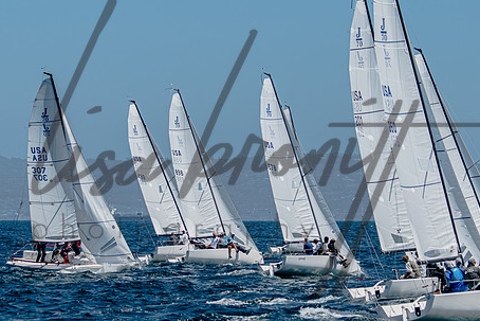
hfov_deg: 6.8
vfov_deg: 4.6
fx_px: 4014
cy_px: 136
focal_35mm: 301
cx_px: 228
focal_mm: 135
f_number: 5
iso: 200
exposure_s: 1/2000
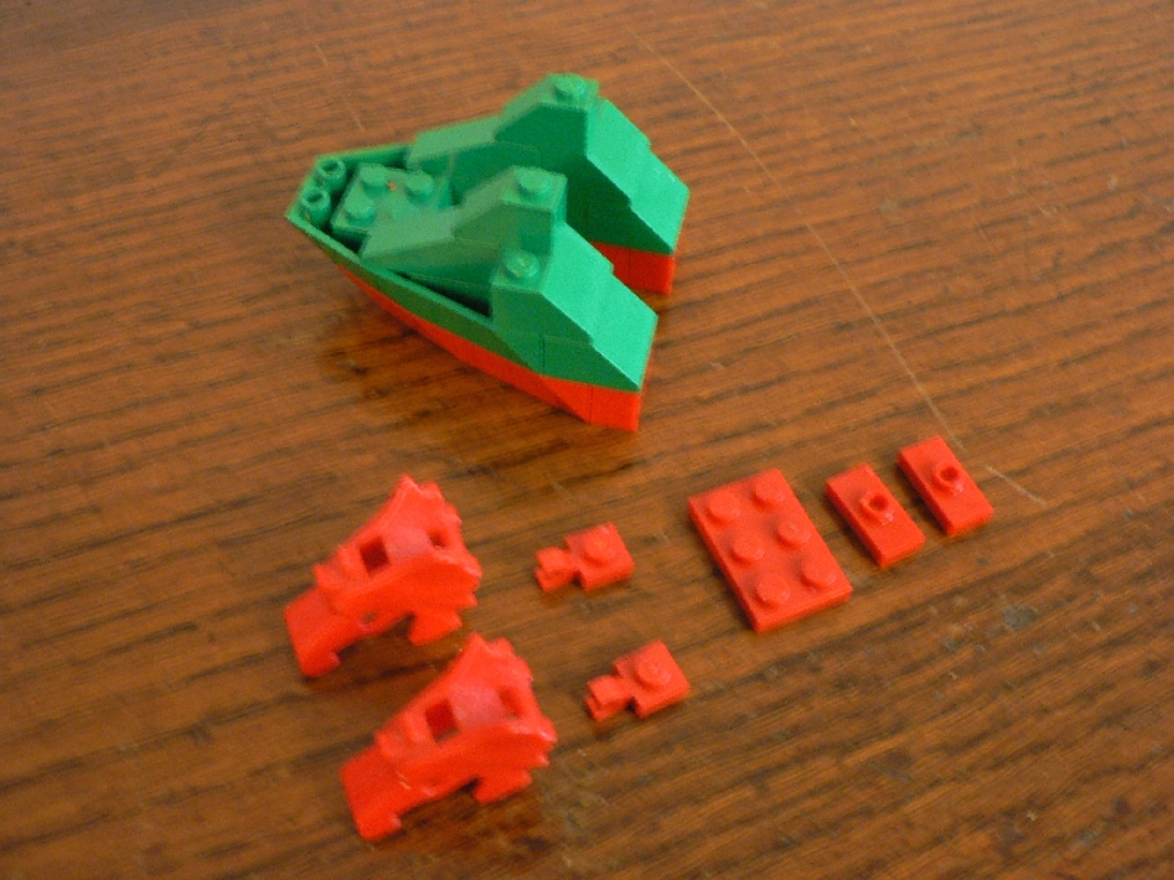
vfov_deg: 39.7
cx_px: 587
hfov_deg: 51.4
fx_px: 1221
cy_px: 440
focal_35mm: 36
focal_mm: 6
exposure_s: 1/4
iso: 200
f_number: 2.8
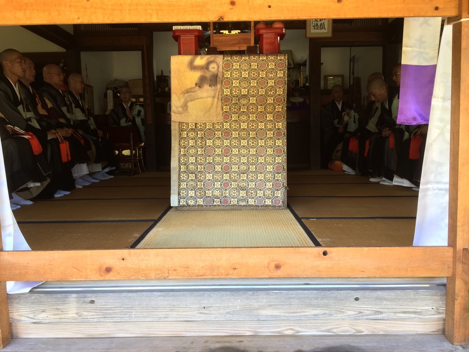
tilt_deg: -4.6
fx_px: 393
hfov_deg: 61.7
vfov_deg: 48.2
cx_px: 234
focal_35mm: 29
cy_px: 176
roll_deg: +0.4
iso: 50
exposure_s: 1/50
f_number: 2.2
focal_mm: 4.15
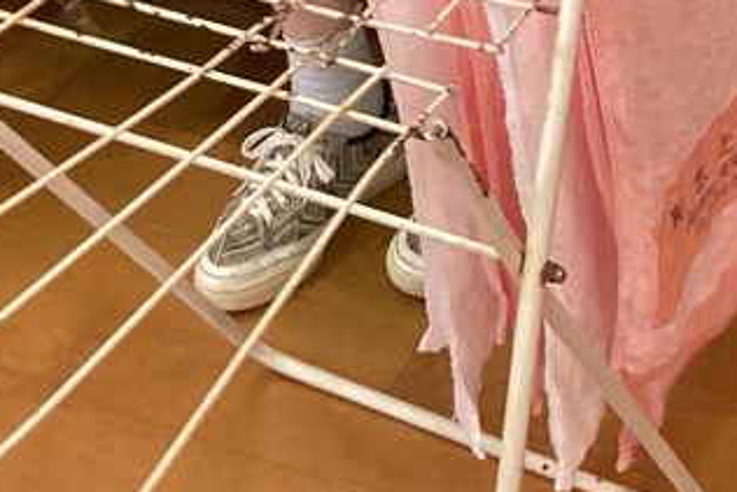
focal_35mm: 102
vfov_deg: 12.5
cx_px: 571
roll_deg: +4.2
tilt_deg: -27.5
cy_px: -345
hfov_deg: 19.8
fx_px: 2089
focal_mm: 3.3
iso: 250
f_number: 2.4
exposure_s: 1/60
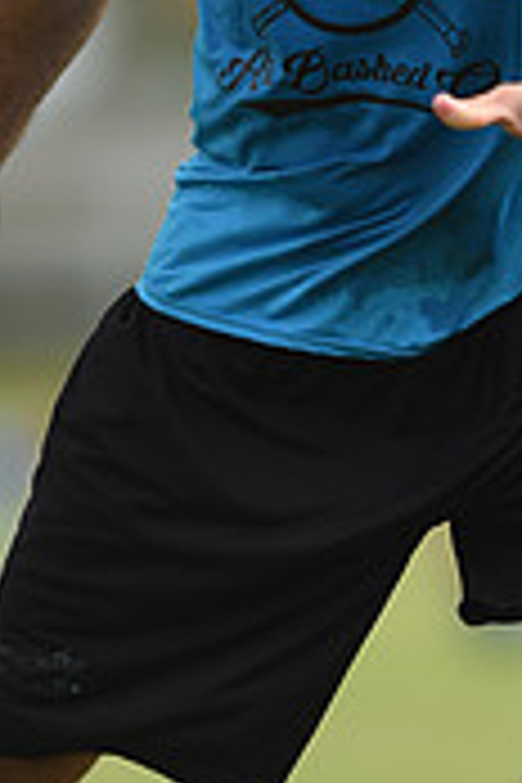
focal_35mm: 1333
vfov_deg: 1.5
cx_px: 328
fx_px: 28990
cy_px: 27
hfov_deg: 1.0
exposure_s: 1/1250
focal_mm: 400
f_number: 2.8
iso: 100
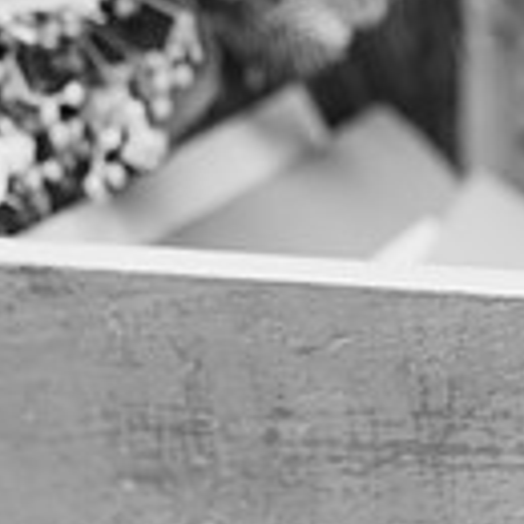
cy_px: 879
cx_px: 496
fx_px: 2312
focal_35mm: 135
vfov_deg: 12.1
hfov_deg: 12.8
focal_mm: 46
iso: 200
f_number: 5
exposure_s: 1/200
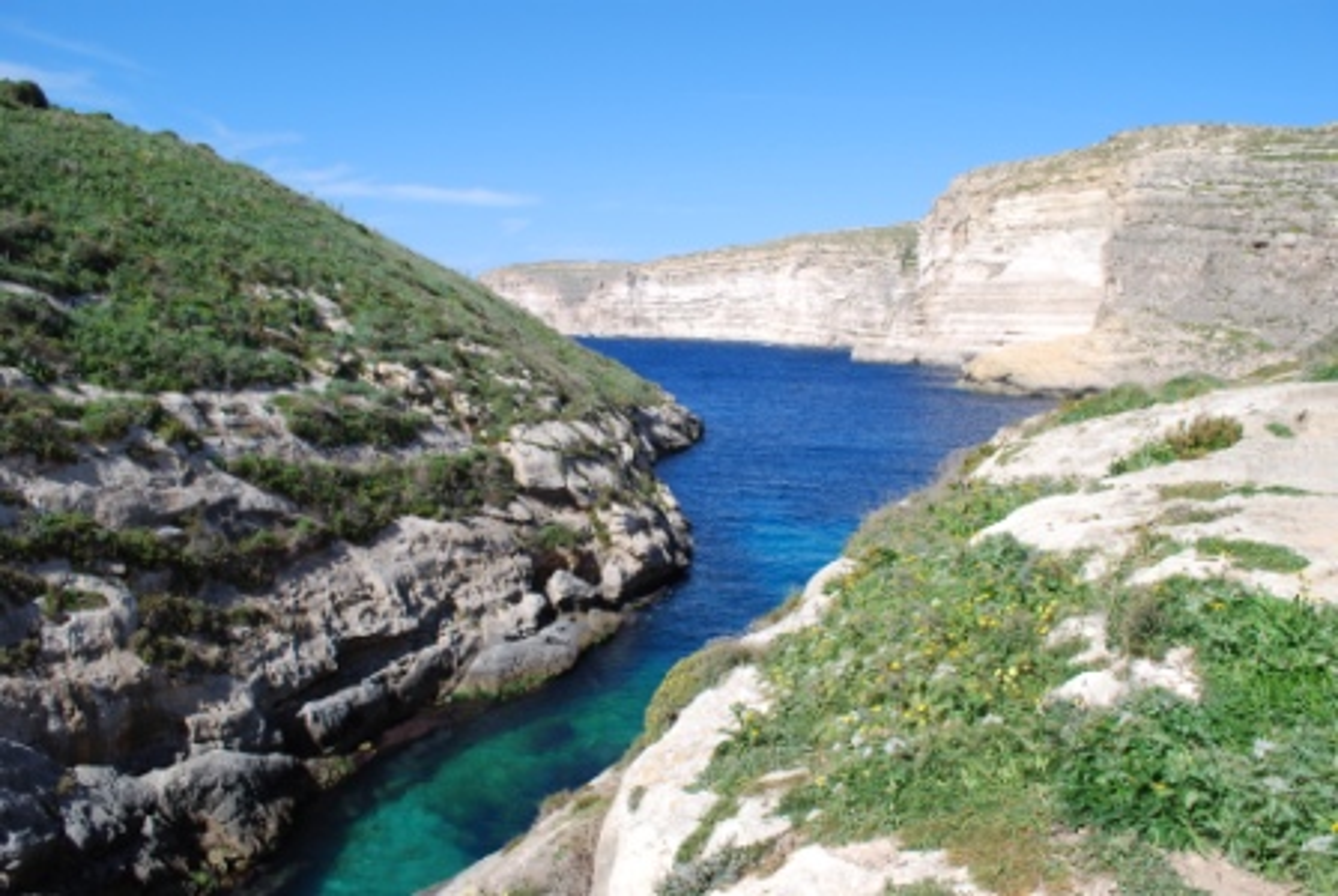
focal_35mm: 27
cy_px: 448
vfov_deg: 48.1
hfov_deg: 67.3
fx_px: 1005
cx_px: 669
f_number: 8
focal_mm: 18
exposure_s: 1/250
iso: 100
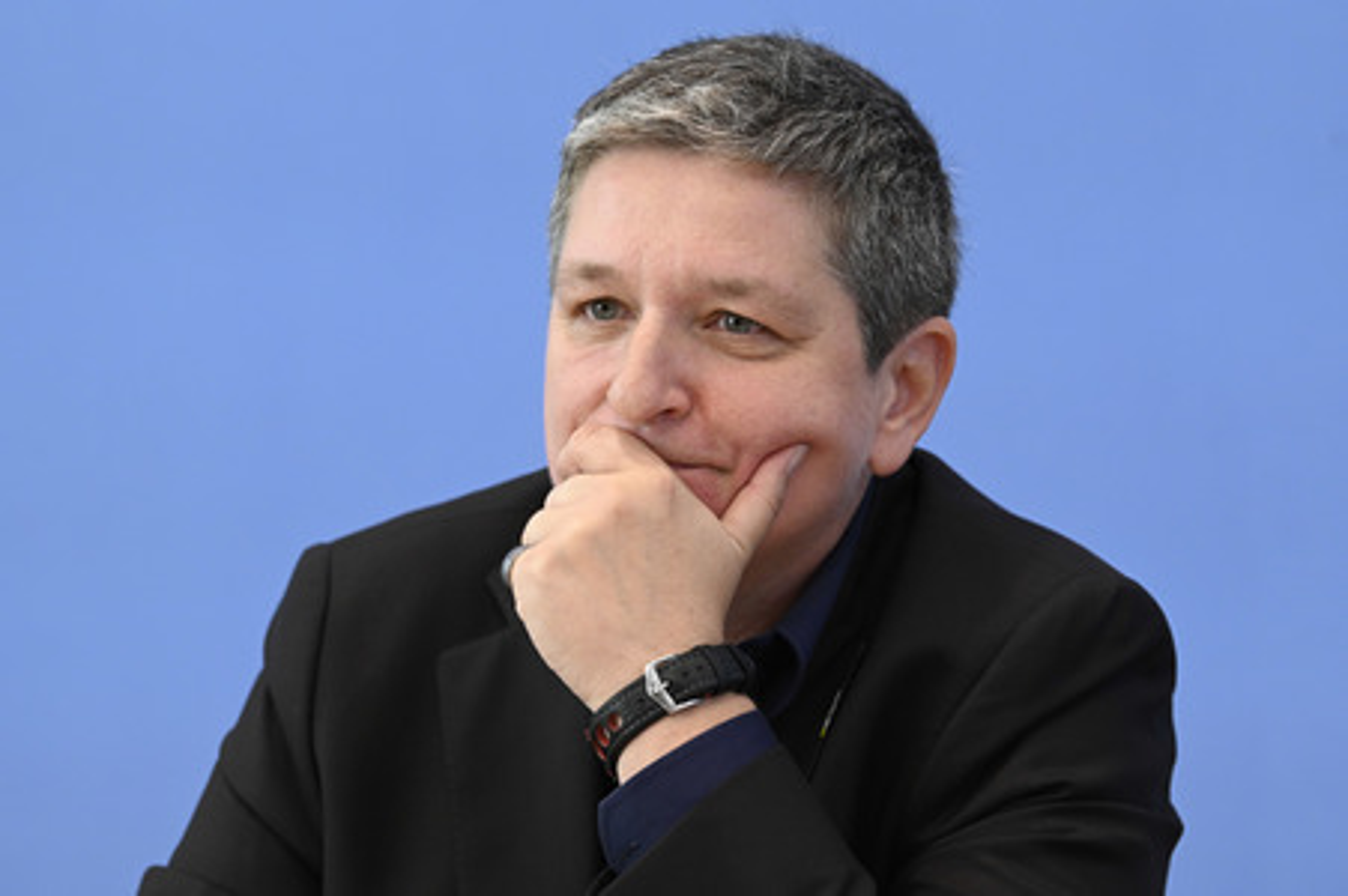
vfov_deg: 8.8
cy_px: 448
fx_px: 5799
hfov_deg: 13.3
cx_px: 674
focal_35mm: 155
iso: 3200
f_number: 5
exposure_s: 1/800
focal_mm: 155
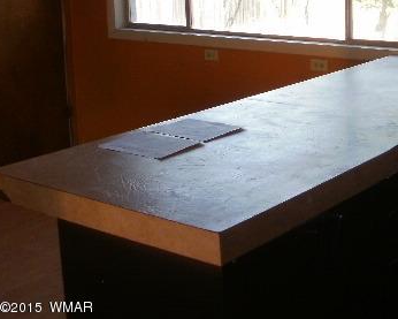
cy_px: 54
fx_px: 766
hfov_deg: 28.0
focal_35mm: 65
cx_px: 361
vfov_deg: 23.1
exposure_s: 1/60
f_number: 3.5
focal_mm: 6.3
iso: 100
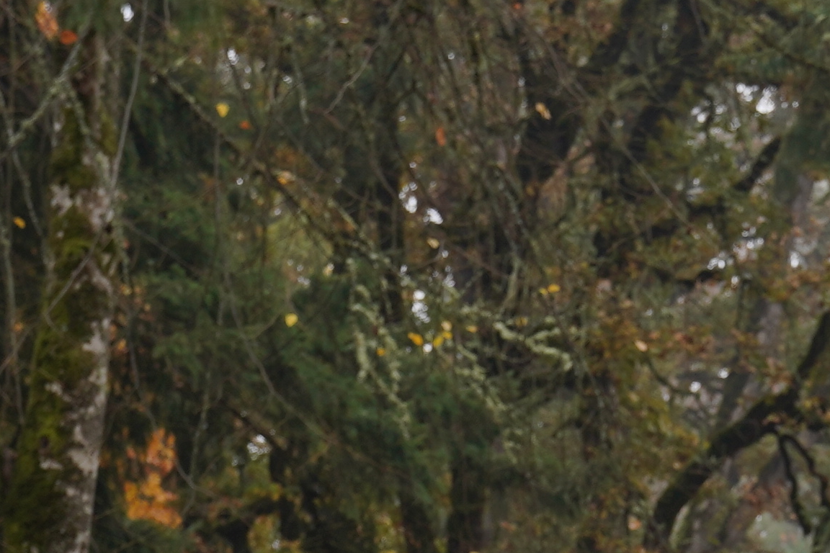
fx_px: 5164
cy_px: 1287
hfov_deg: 9.0
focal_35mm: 224
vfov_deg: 5.9
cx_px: 1127
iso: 100
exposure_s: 1/125
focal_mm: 43
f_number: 5.6
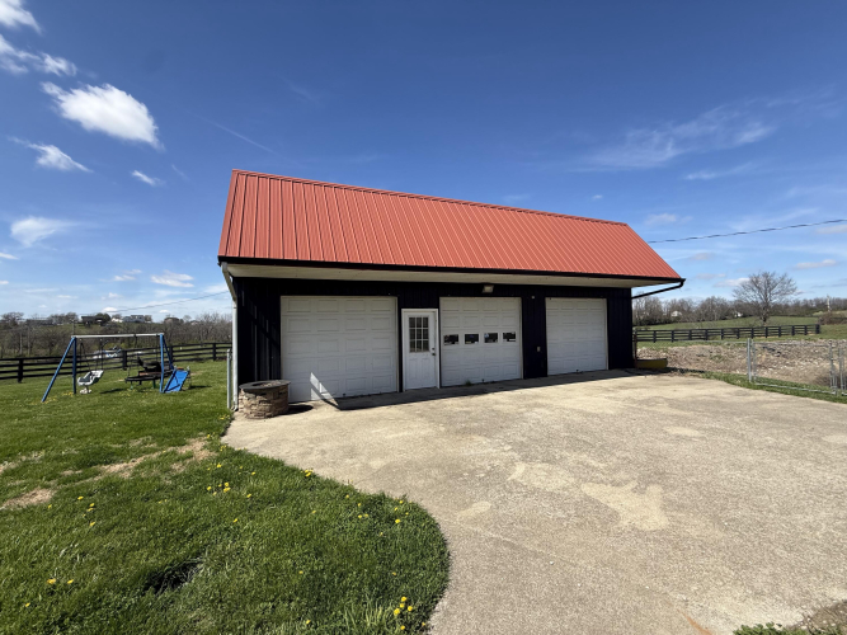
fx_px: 342
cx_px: 424
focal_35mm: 14
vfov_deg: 85.7
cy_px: 318
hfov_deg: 102.1
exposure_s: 1/1745
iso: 50
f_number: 2.2
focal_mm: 2.22
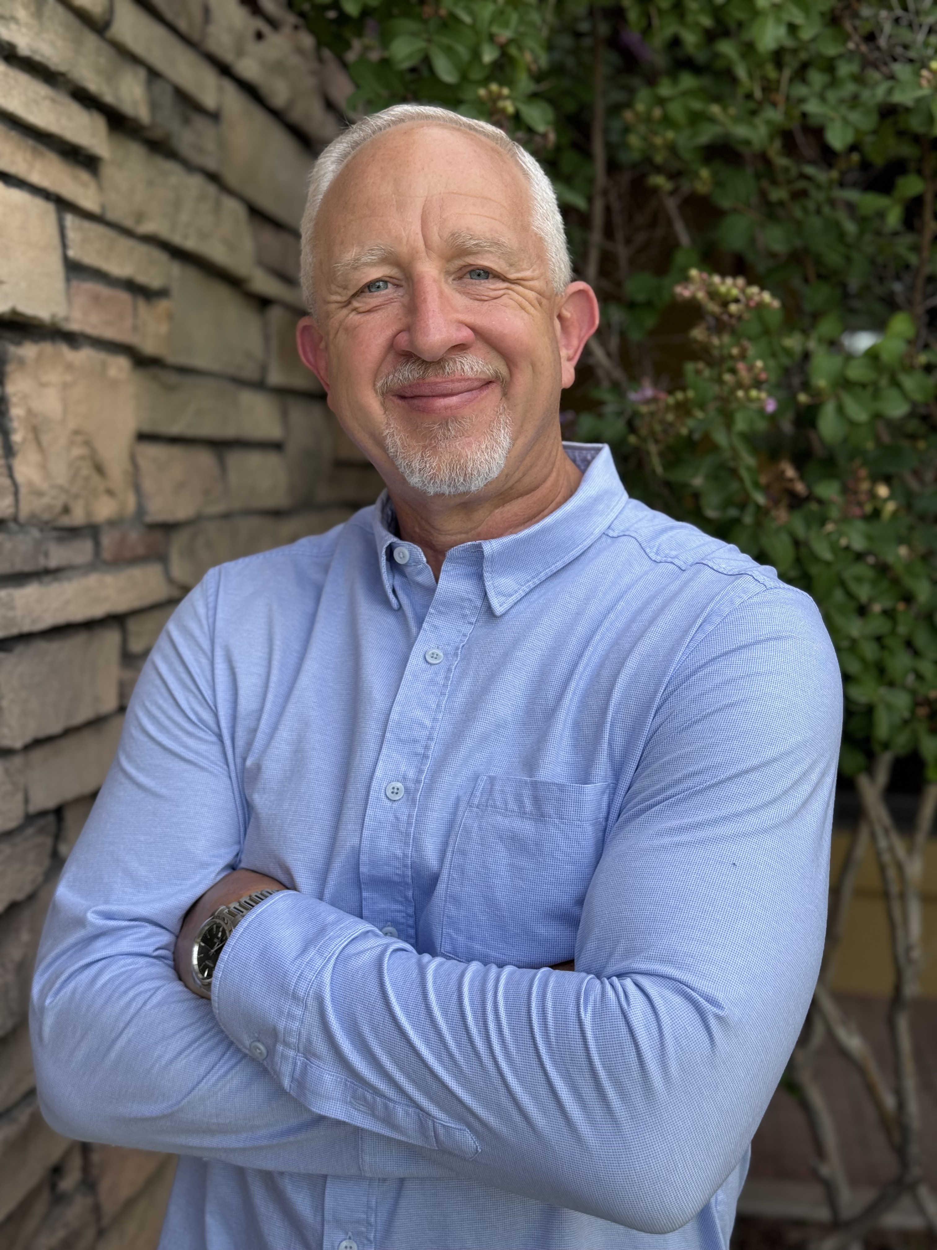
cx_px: 468
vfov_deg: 39.7
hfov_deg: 30.3
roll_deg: -1.8
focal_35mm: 48
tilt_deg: -5.4
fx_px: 1732
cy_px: 625
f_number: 1.78
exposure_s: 1/474
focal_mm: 6.76
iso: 64
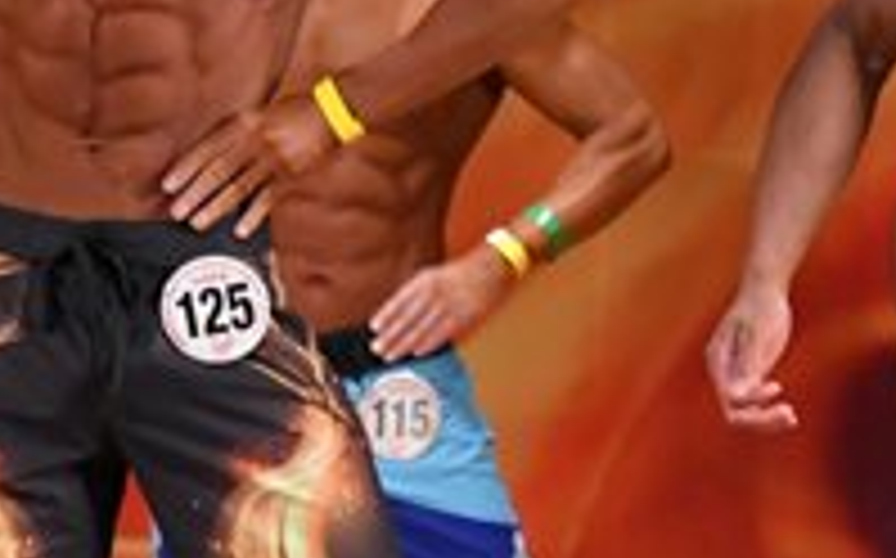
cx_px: 1511
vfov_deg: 1.5
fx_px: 21007
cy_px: 468
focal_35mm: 861
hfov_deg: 2.4
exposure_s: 1/400
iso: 3200
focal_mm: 145
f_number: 5.6
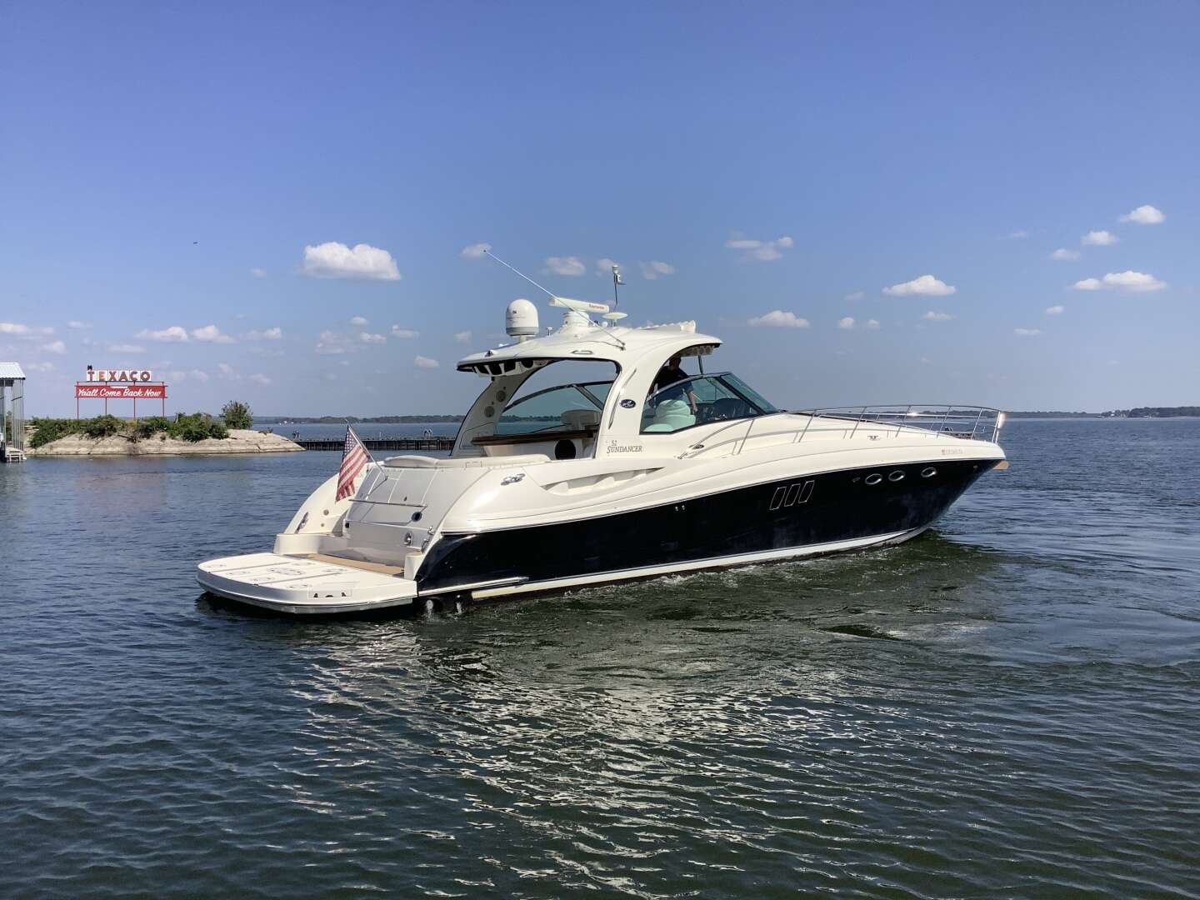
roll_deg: +1.4
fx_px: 1075
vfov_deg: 45.4
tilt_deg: -0.8
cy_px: 450
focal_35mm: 31
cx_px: 600
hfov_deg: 58.4
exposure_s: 1/3135
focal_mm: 3.3
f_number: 2.4
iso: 25
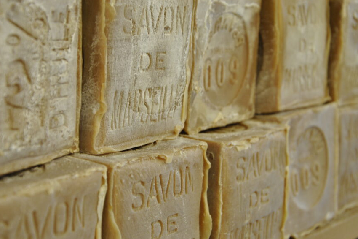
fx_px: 755
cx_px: 171
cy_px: 105
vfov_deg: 17.9
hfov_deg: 26.7
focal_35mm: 76
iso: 400
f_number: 5.6
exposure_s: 1/20
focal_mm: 42
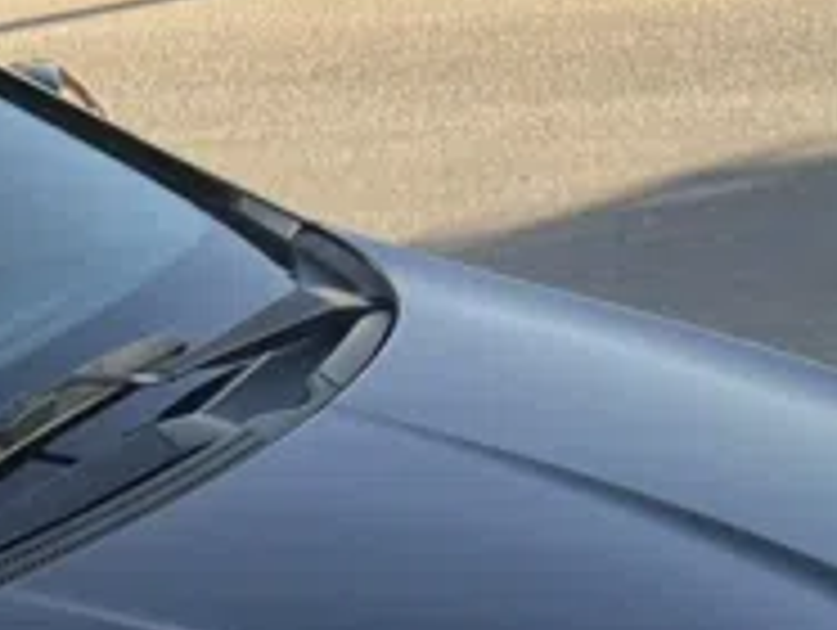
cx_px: -616
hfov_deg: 12.7
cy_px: 1256
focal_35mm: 143
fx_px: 3462
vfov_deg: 9.7
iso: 50
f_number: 1.5
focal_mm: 5.7
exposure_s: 1/410
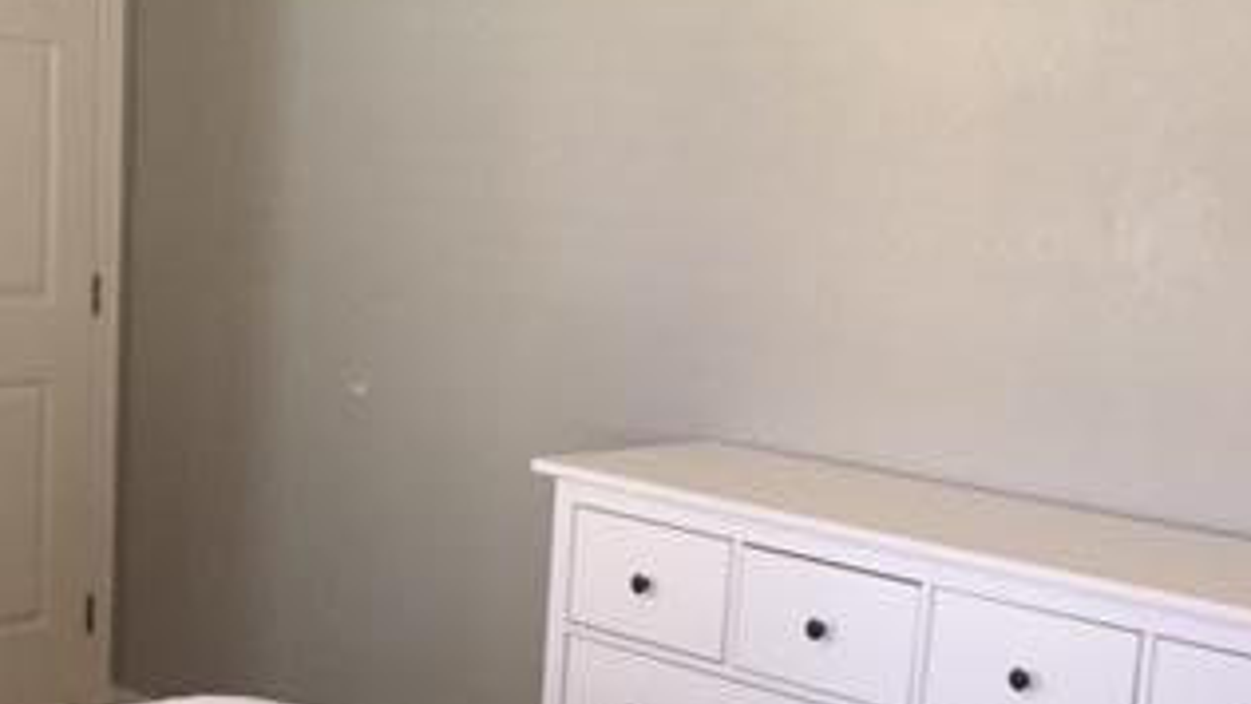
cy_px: 514
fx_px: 2124
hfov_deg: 32.8
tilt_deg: -9.3
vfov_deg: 18.7
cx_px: 562
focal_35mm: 64
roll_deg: -4.1
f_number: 2.2
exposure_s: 1/30
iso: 160
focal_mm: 4.15
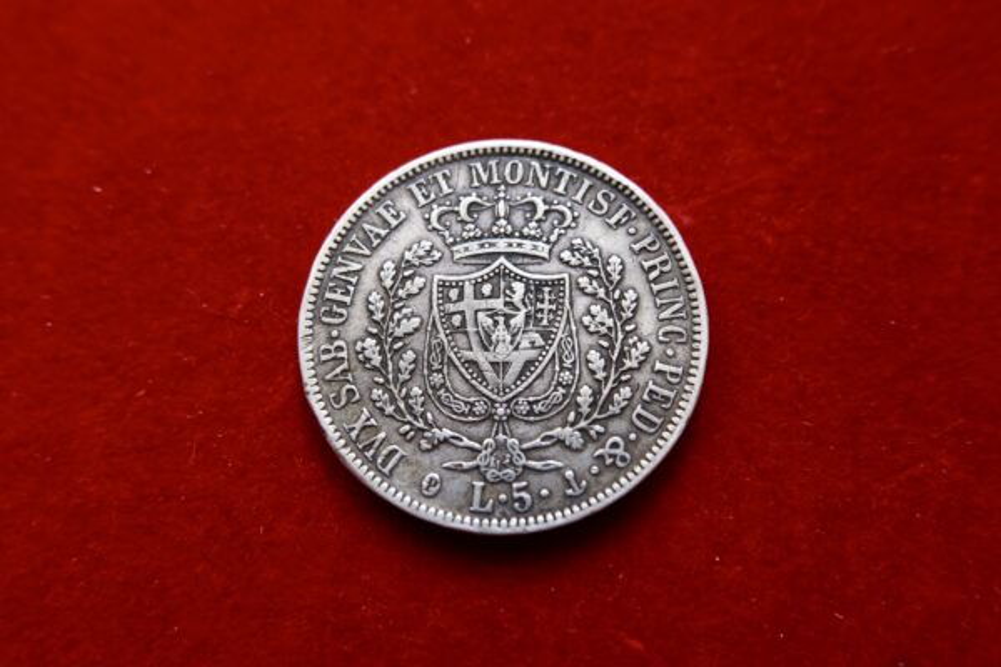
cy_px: 334
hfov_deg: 76.1
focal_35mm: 23
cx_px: 500
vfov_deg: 55.1
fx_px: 639
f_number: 4
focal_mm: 15.2
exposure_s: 1/30
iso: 160
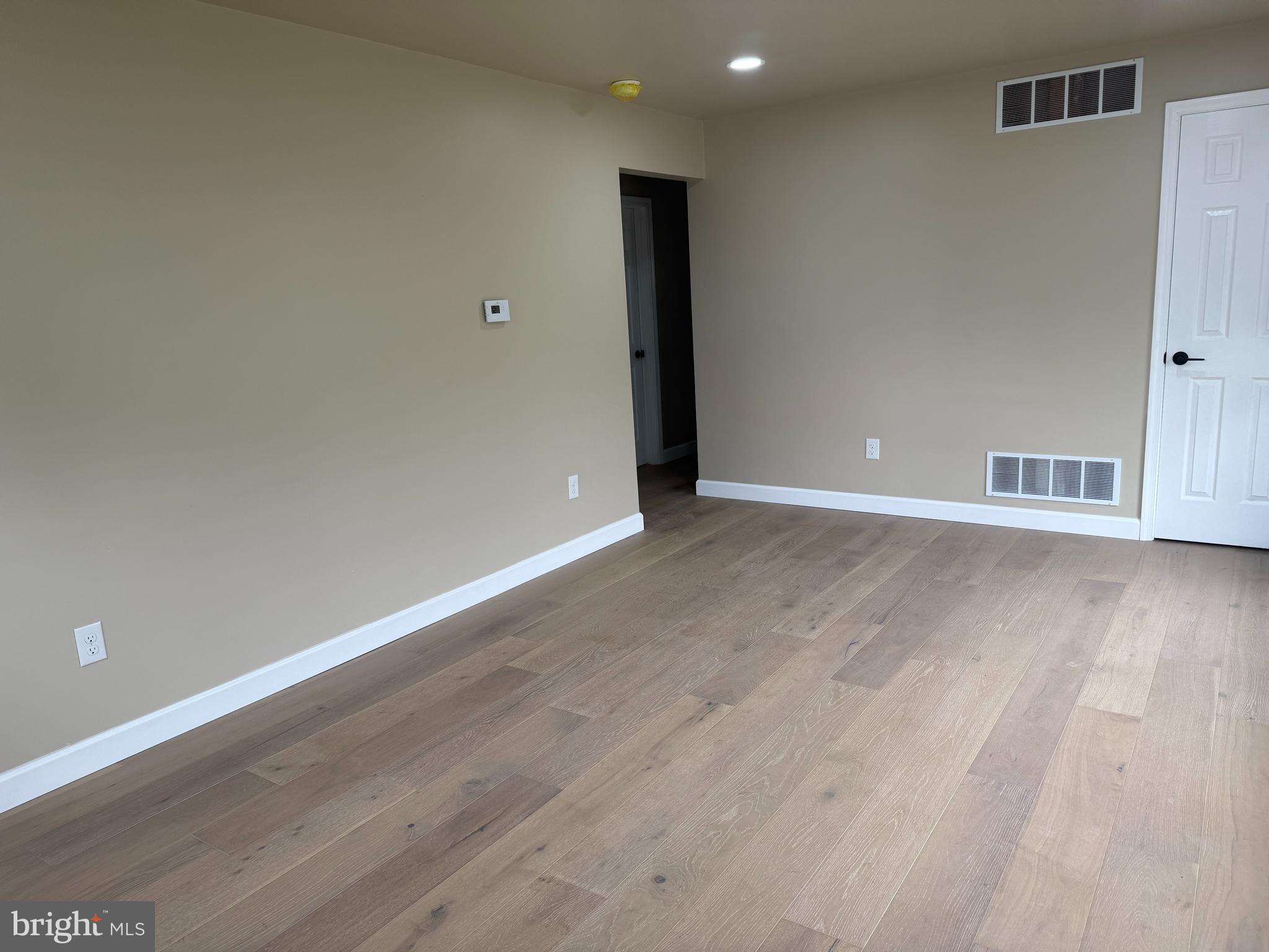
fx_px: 880
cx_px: 634
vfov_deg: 56.8
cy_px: 476
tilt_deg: -11.6
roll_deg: +3.5
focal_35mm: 24
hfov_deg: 71.6
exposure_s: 1/120
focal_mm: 6.76
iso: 100
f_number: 1.78
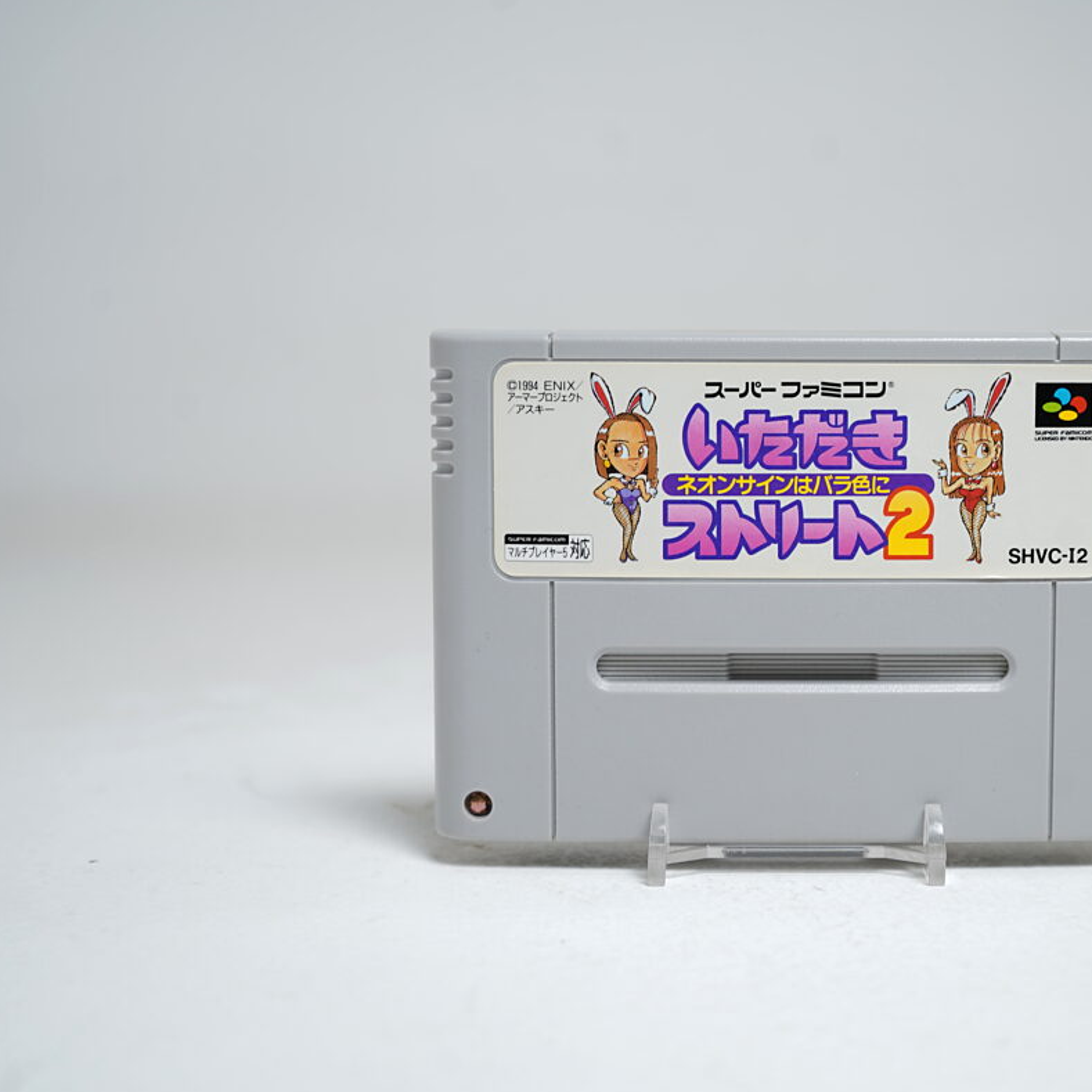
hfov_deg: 31.7
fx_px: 1892
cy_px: 548
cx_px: 792
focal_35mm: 53
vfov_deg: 32.2
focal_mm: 41
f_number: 5
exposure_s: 1/8
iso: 64
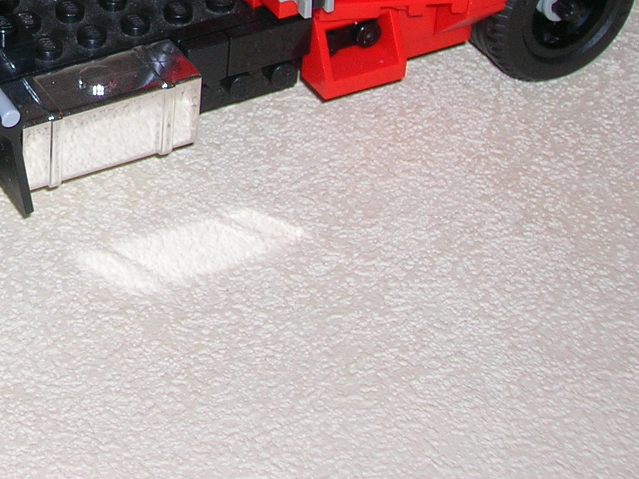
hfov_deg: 16.3
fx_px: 2160
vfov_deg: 12.3
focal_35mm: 117
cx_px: -71
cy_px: -119
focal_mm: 7.7
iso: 50
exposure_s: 1/60.1
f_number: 3.2
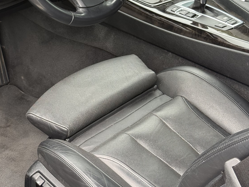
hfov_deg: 22.4
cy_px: 27
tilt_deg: -26.7
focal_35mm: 87
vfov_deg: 16.8
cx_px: 87
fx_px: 626
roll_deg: +1.6
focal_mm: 6.76
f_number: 1.78
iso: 80
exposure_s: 1/260
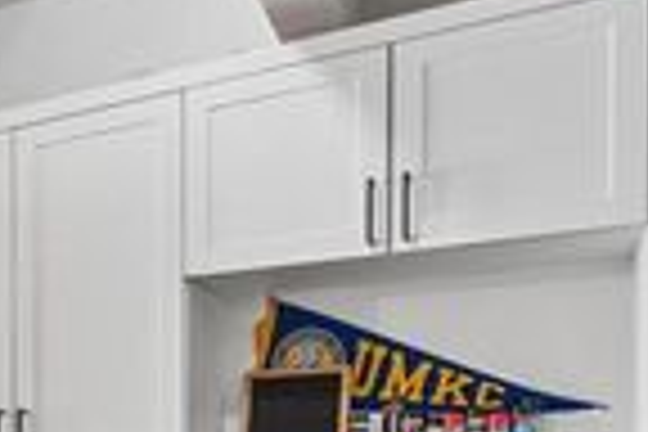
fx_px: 936
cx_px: -63
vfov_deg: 23.4
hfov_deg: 33.4
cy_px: 542
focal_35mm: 52
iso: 640
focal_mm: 15
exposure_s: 1/13
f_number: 6.3
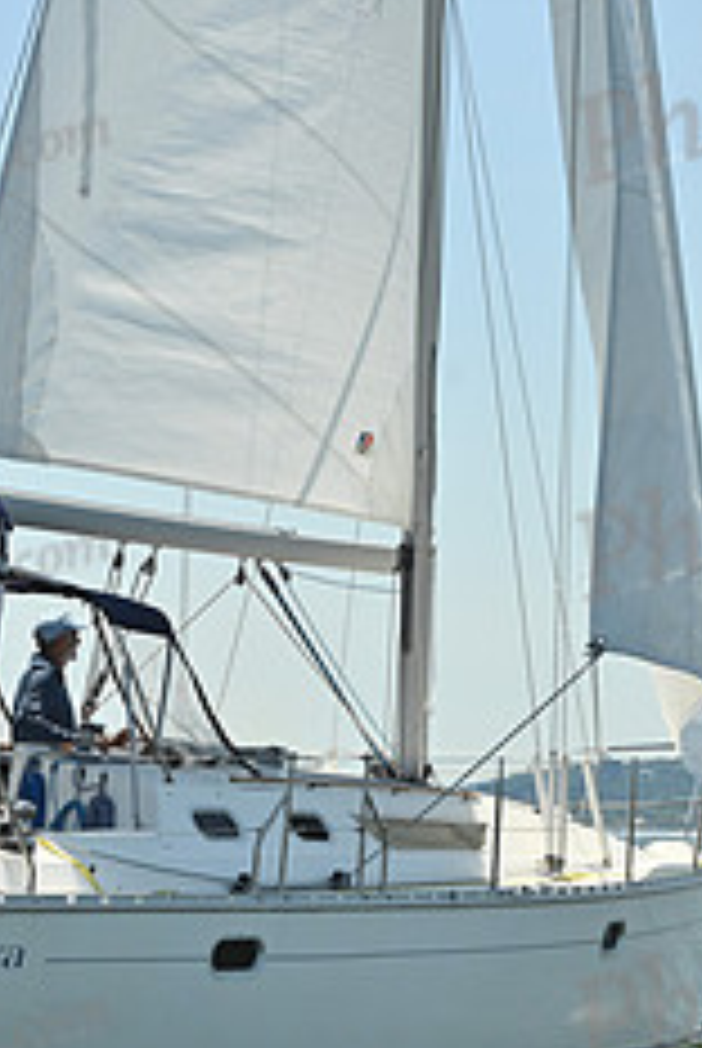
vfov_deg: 11.8
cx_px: 346
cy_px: 780
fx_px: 5074
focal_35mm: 174
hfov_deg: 7.9
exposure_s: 1/1000
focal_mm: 70
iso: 320
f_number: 9
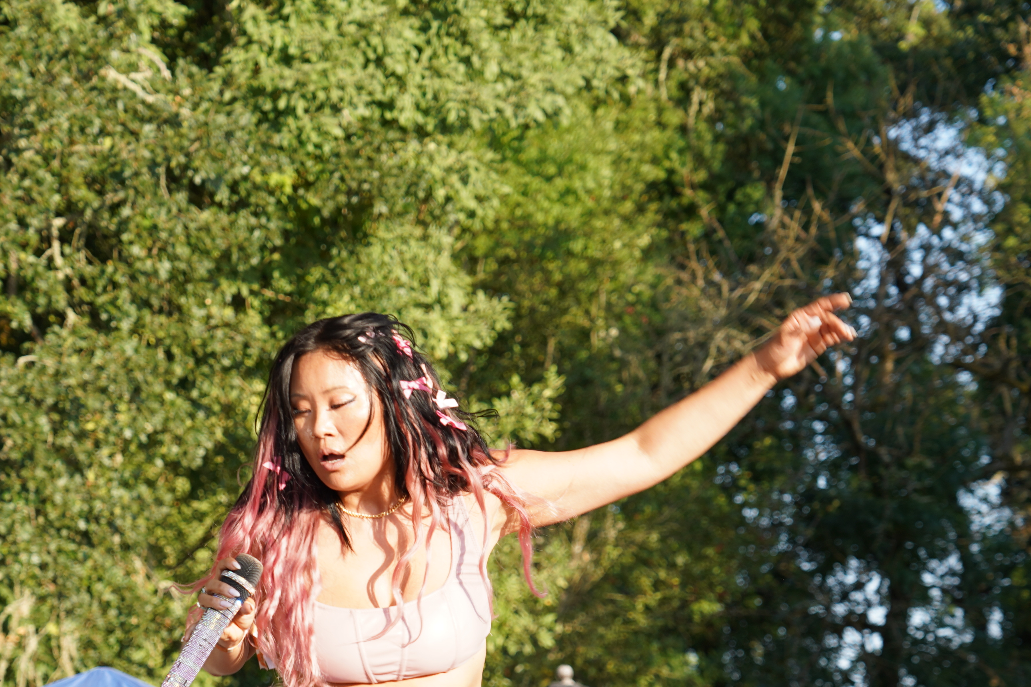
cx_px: 327
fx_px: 3952
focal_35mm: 138
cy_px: 568
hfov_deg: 14.8
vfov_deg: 9.9
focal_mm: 83
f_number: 5.6
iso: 125
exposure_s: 1/160
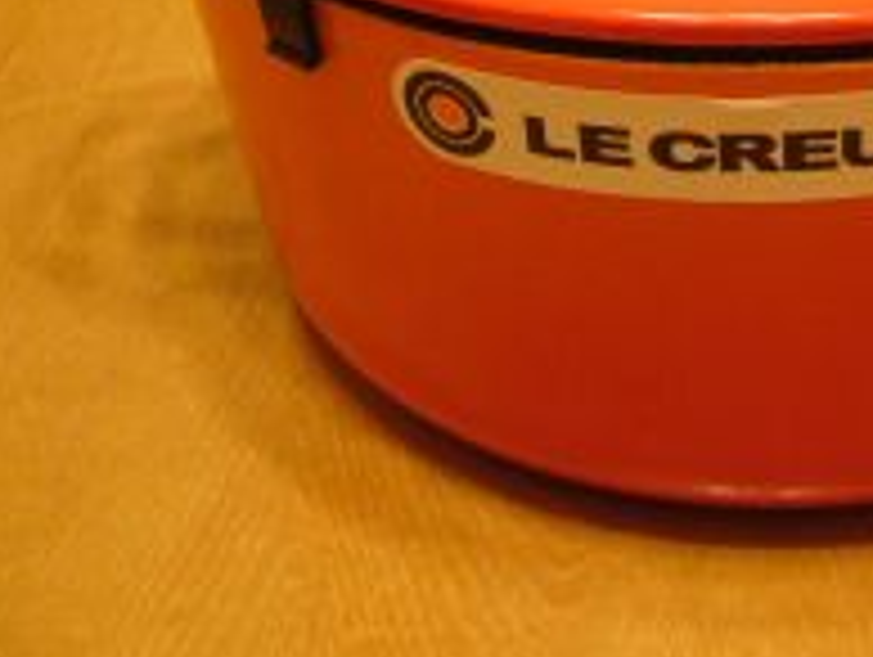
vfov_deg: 20.0
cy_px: 36
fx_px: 1818
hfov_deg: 26.0
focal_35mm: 72
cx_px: 801
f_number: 2.8
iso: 200
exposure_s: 1/13
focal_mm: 5.8
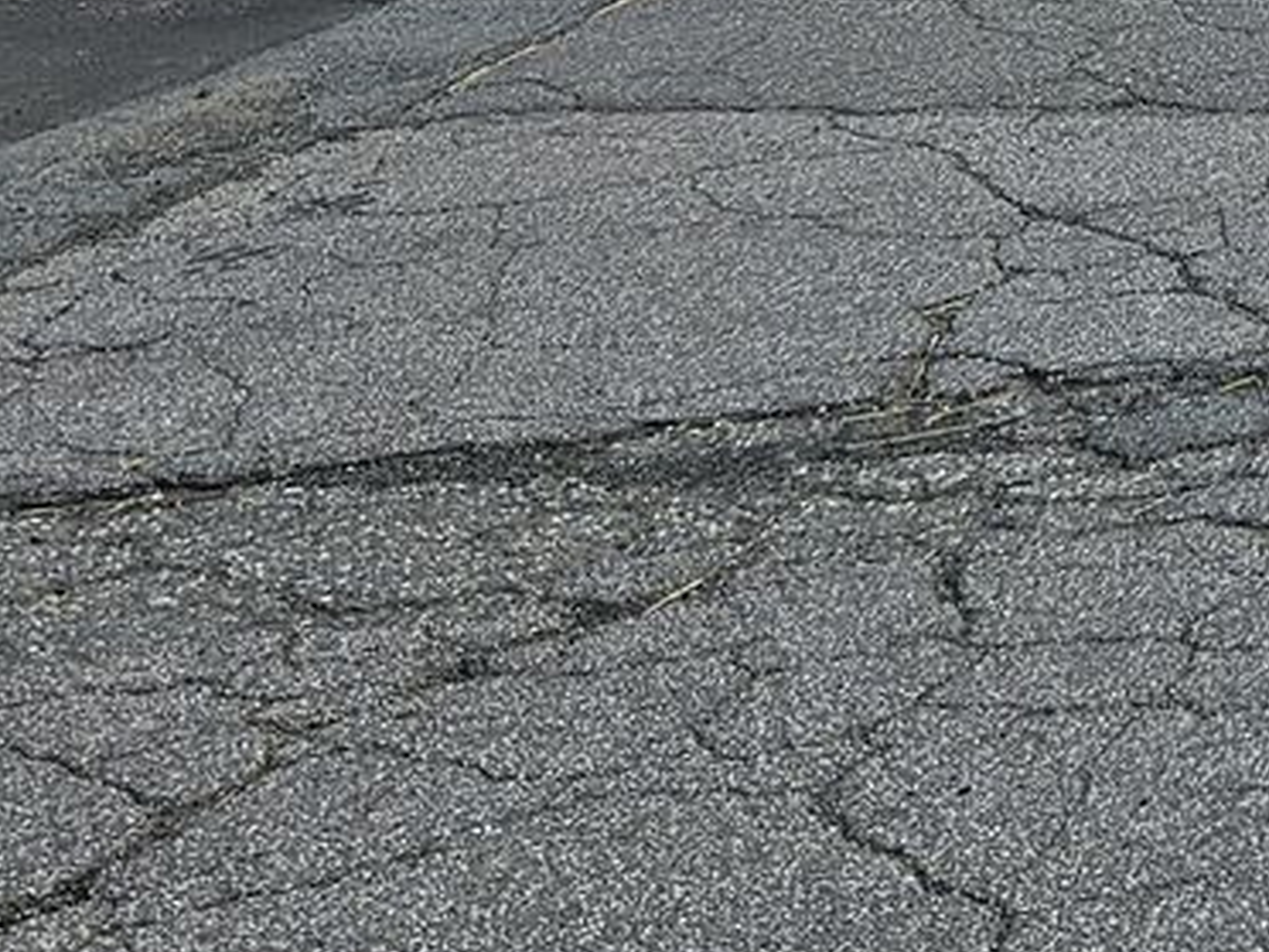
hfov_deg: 17.8
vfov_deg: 14.2
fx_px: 3629
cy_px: -334
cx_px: 1876
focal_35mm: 99
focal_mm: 5.4
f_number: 1.8
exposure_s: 1/1402
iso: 25
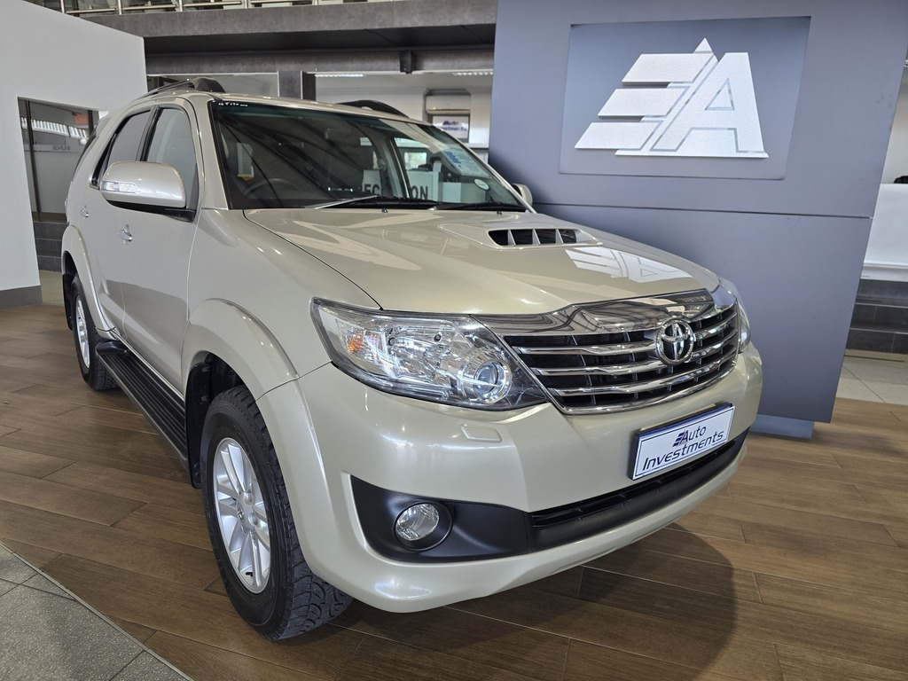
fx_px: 603
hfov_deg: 73.9
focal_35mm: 23
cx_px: 454
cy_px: 340
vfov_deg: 58.9
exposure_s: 1/100
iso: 64
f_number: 1.7
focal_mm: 6.3
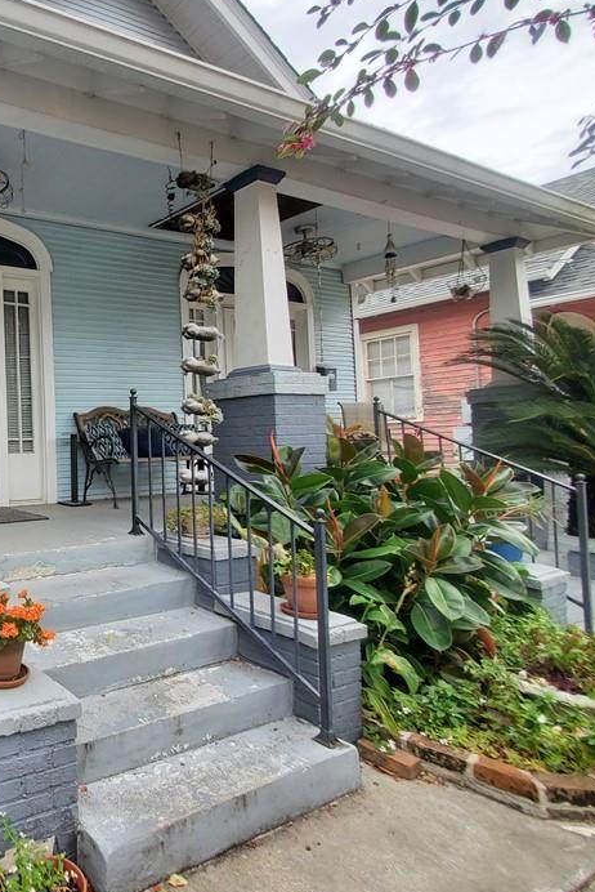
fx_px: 495
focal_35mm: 20
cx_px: -17
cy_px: 416
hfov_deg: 49.1
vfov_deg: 83.8
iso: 50
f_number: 2.2
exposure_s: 1/140
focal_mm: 1.8
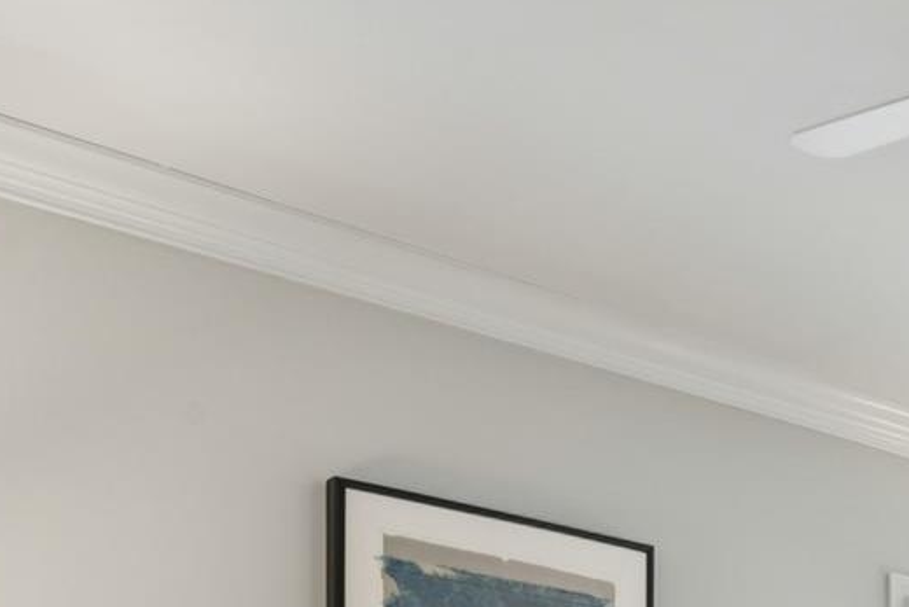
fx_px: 1641
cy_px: 989
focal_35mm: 65
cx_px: 1236
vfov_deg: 18.0
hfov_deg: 25.7
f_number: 13
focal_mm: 16.5
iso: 100
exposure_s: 1.6
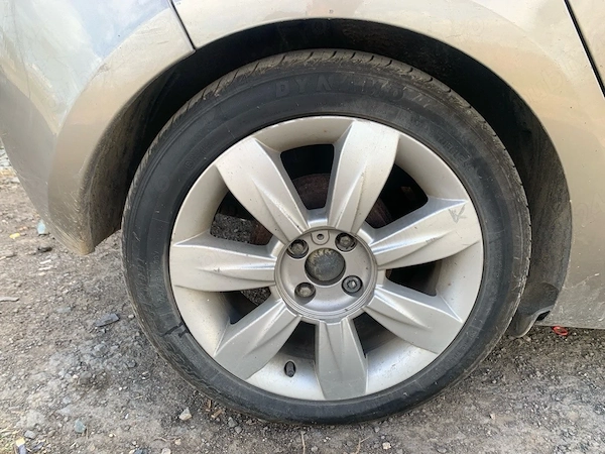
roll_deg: -0.2
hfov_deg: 67.3
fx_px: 454
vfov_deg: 53.1
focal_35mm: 26
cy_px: 227
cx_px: 302
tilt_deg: -20.7
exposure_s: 1/237
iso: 25
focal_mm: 4.25
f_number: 1.8
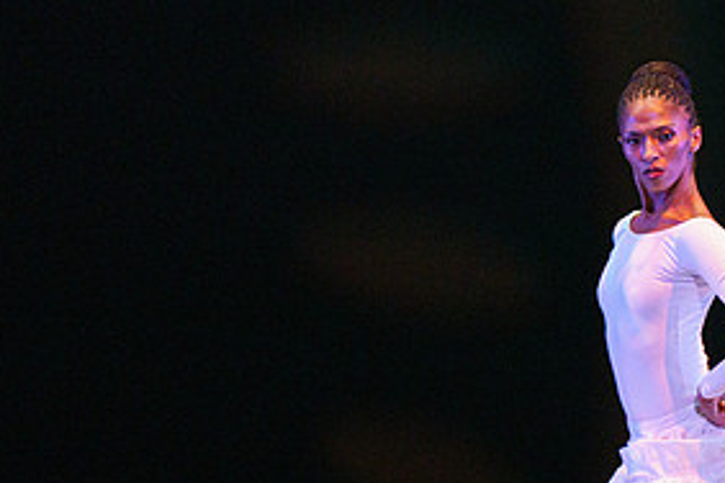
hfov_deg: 2.3
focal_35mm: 884
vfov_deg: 1.6
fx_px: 17801
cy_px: 351
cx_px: 628
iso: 5000
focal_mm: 376
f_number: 6.3
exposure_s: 1/400
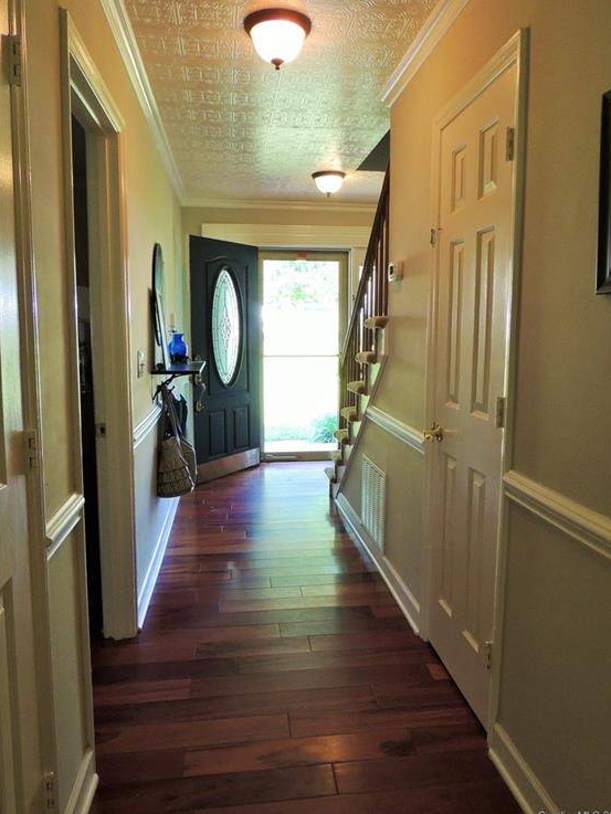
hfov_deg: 54.9
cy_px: 400
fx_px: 588
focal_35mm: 25
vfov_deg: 69.4
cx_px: 315
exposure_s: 1/30
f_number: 4.2
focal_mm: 4.3
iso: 280
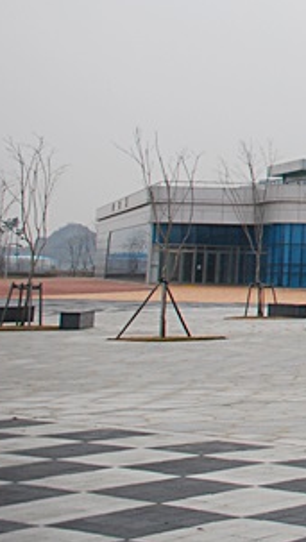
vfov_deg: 24.9
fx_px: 1194
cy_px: 70
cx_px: 689
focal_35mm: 83
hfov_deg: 12.2
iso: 400
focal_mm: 20
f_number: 3.8
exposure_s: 1/2000
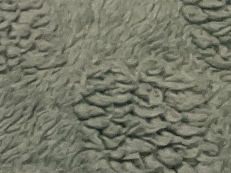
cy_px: 131
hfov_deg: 7.9
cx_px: -588
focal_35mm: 194
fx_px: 1295
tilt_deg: -14.3
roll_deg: +3.4
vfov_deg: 7.6
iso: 1000
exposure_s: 1/30
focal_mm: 4.2
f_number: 1.6
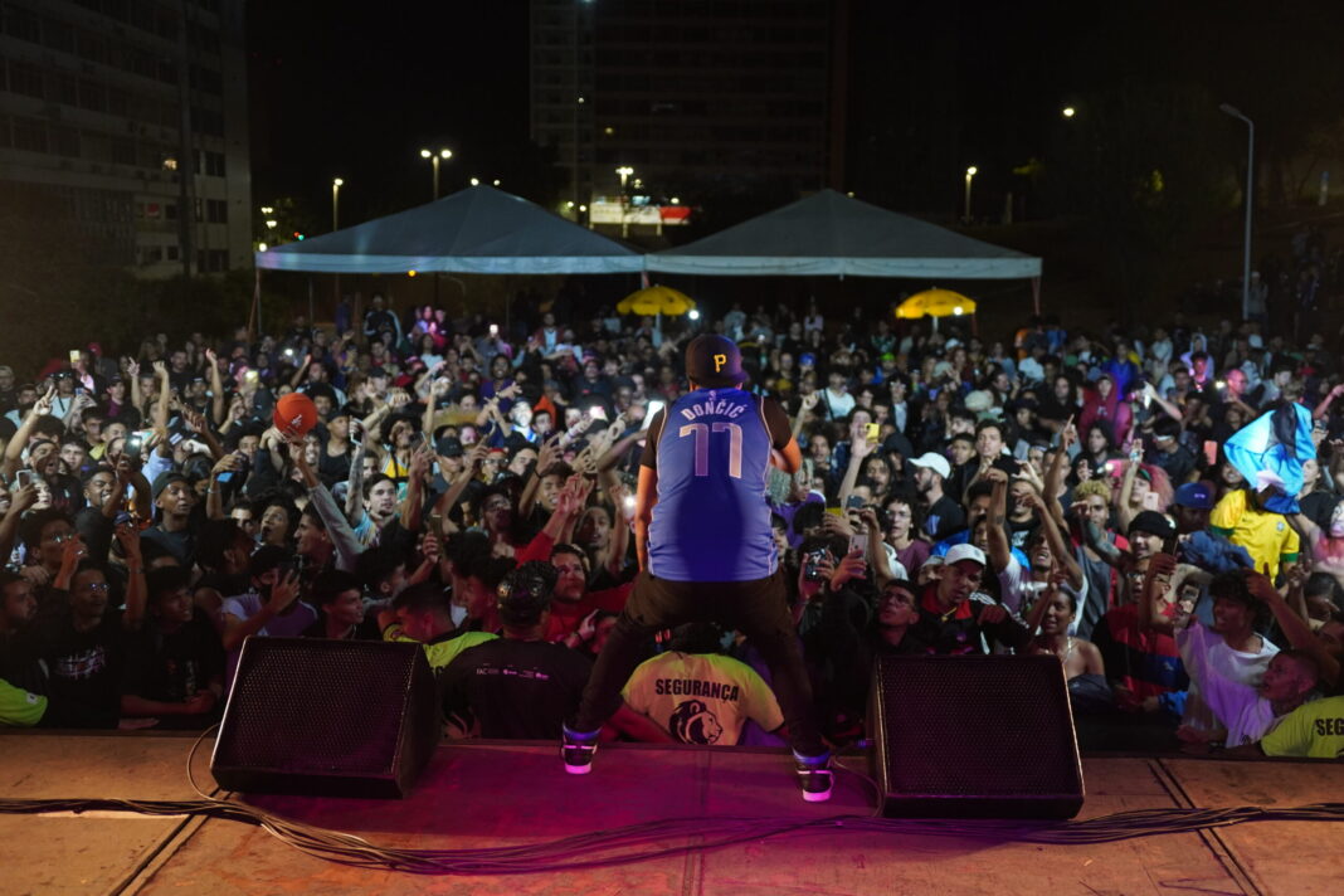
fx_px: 1288
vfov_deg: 38.4
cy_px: 448
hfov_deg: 55.1
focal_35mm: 34
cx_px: 672
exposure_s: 1/160
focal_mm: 23
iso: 800
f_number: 1.8
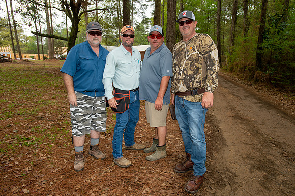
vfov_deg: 53.1
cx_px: 148
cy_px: 98
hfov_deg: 73.8
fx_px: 197
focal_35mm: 24
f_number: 5
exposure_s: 1/125
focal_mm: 24
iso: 125
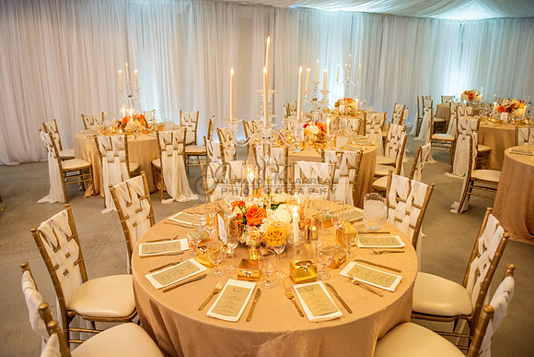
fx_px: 378
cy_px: 178
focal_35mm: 25
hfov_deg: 70.5
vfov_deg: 50.5
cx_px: 258
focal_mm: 24
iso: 1600
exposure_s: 1/125
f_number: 3.2
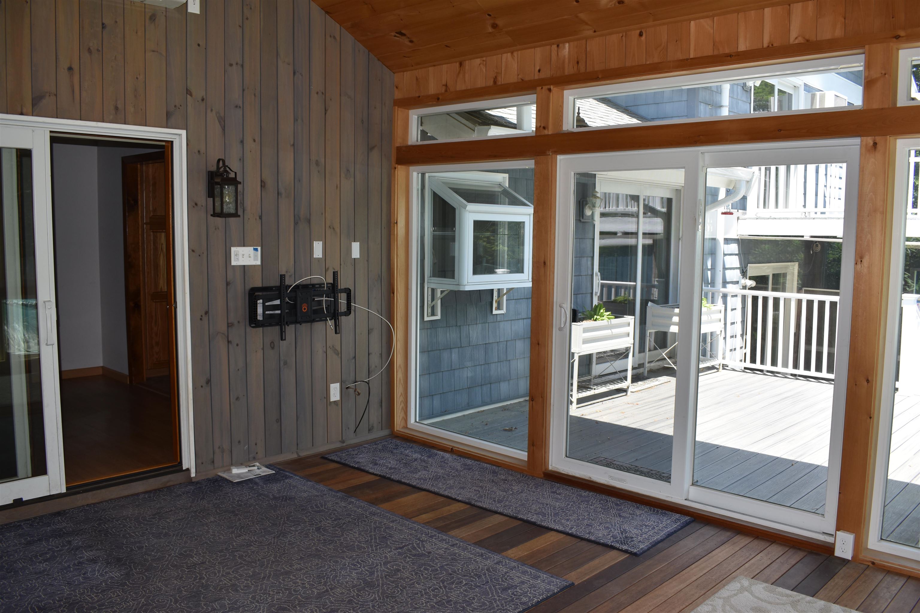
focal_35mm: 30
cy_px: 306
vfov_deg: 43.6
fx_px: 767
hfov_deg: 61.9
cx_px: 460
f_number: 5.6
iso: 100
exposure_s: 1/125
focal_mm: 20
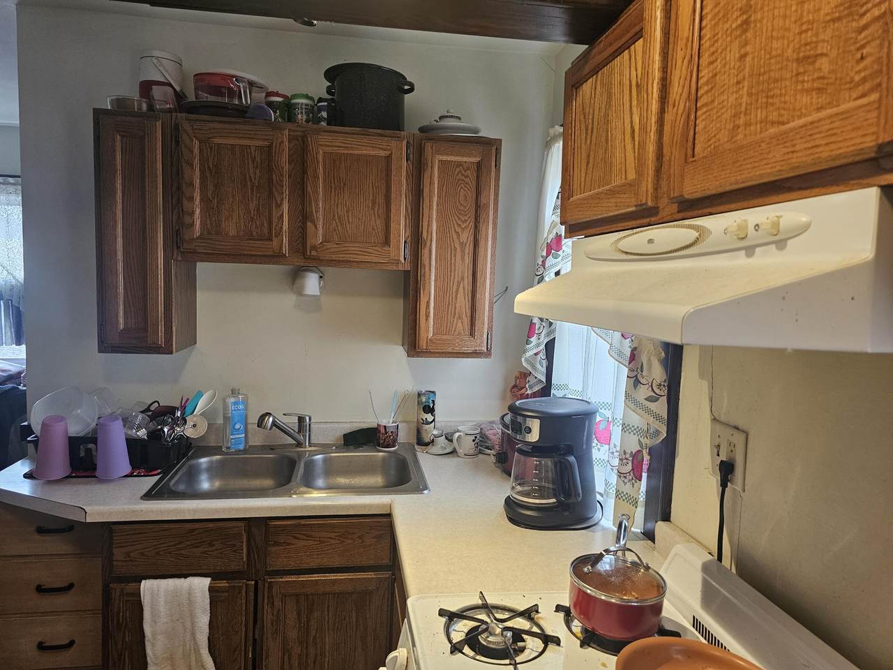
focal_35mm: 23
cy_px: 335
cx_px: 446
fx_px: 593
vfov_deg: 58.9
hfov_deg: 73.9
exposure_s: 1/120
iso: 200
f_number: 1.7
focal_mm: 6.3
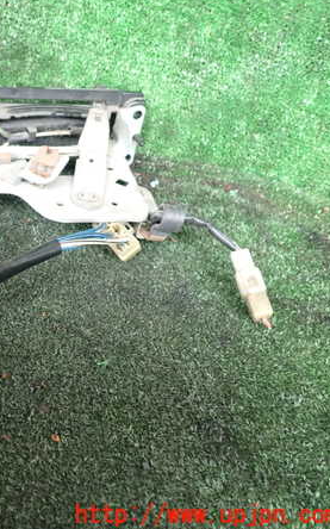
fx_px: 620
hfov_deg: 27.8
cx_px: -13
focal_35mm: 43
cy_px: 262
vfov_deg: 46.2
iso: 200
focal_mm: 5.4
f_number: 2.3
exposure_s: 1/50
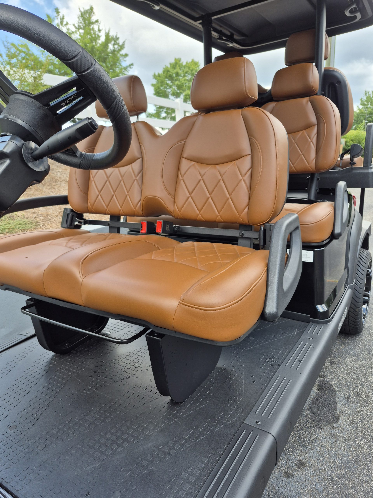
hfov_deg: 58.9
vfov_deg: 73.9
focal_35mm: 23
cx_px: 186
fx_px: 330
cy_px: 249
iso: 25
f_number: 1.8
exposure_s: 1/536
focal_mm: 5.4
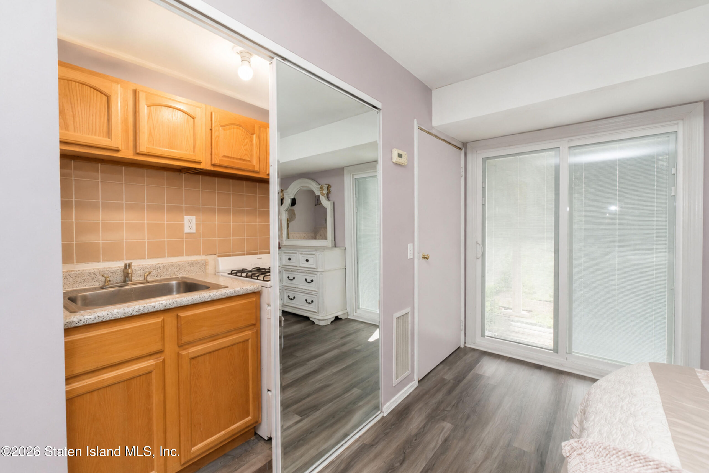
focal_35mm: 15
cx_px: 354
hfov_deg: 100.4
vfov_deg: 77.3
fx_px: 295
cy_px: 236
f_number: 7.1
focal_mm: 10
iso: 2000
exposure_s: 1/60
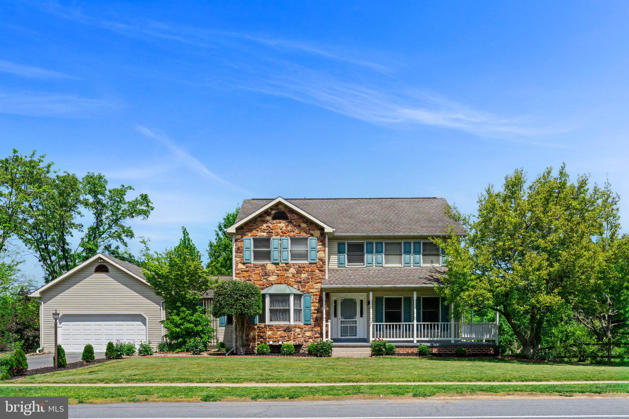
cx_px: 314
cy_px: 210
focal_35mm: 30
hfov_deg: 61.6
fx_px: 528
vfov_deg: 43.3
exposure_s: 1/320
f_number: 8
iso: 100
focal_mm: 30.2
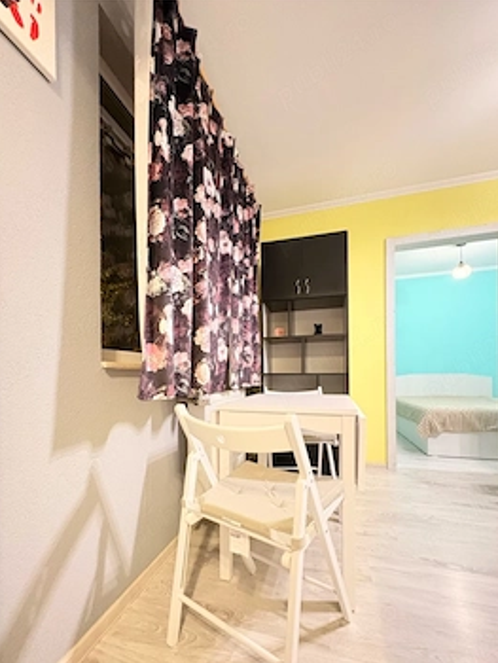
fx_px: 307
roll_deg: +0.3
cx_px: 227
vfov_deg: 93.9
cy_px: 377
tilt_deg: -0.3
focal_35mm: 16
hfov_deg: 78.0
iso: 1600
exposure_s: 1/20
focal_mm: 2.22
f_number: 2.2
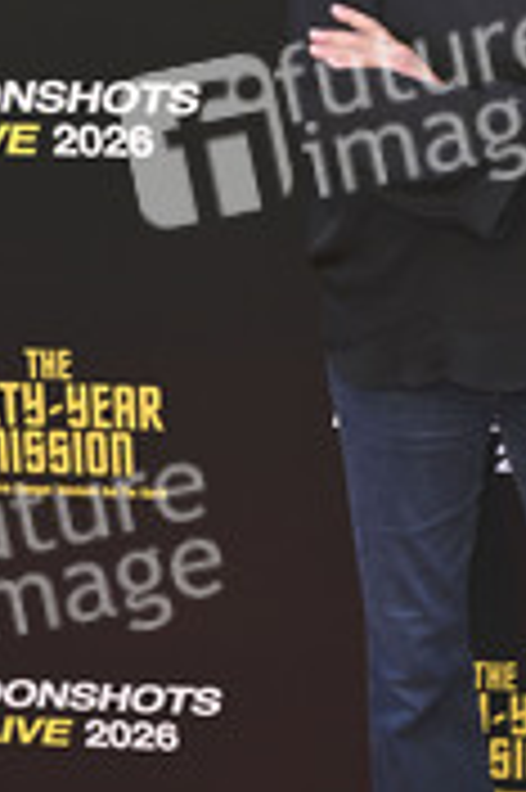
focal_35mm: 82
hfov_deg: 16.4
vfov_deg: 24.8
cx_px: 481
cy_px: 346
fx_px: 1801
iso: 500
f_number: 7.1
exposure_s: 1/250
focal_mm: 36
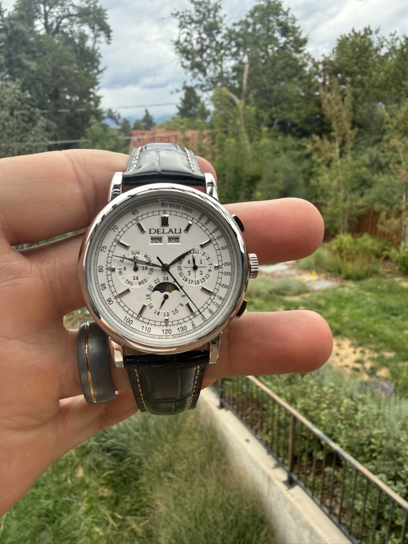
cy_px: 272
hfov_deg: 56.8
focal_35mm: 24
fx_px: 377
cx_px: 204
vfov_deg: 71.6
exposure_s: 1/583
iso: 50
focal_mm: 2.22
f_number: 2.2
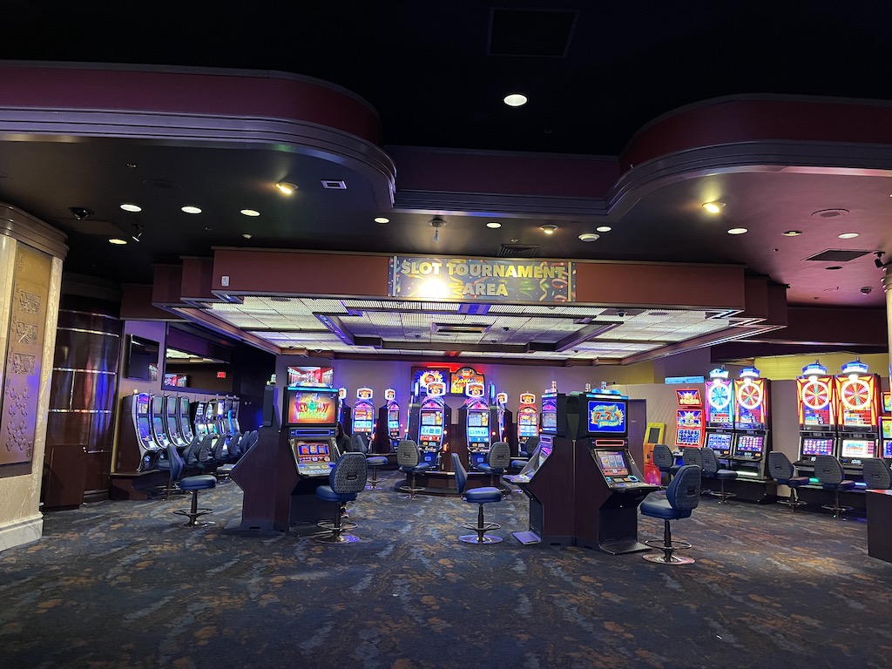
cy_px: 334
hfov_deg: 67.3
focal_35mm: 26
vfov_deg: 53.1
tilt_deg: +6.4
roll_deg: -1.9
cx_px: 446
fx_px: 670
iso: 500
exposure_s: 1/40
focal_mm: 5.1
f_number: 1.6
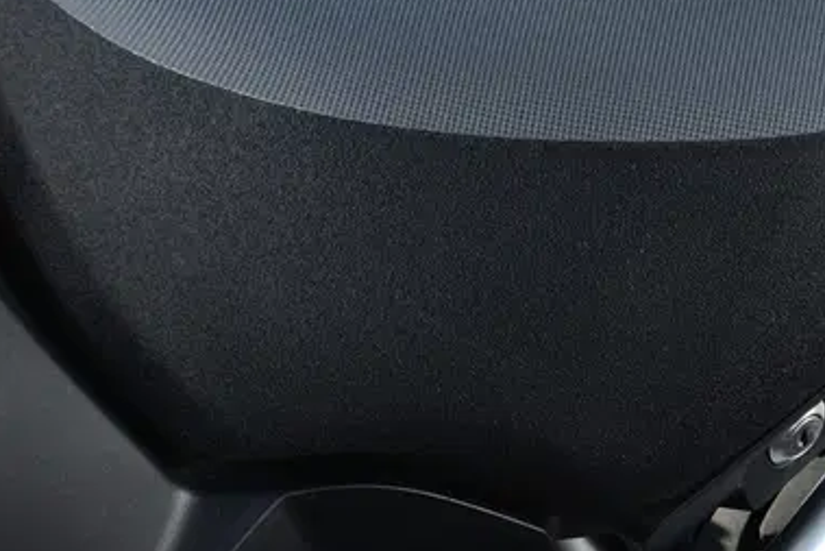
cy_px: -154
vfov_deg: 3.2
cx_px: 982
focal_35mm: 428
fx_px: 9812
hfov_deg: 4.8
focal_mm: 135
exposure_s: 1/250
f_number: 9
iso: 200
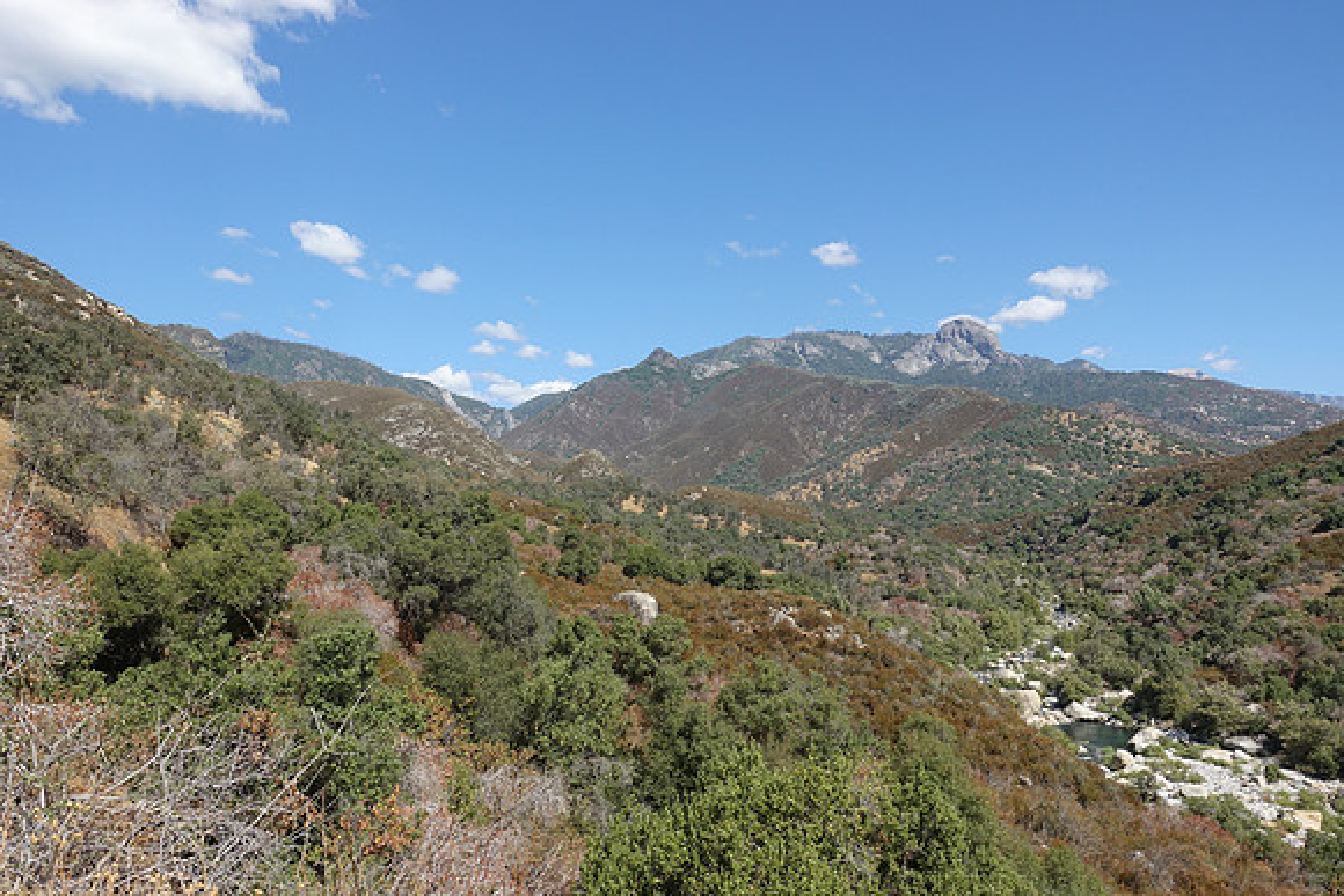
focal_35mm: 24
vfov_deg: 53.2
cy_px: 448
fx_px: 896
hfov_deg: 73.7
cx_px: 672
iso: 125
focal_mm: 8.8
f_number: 5.6
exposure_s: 1/400
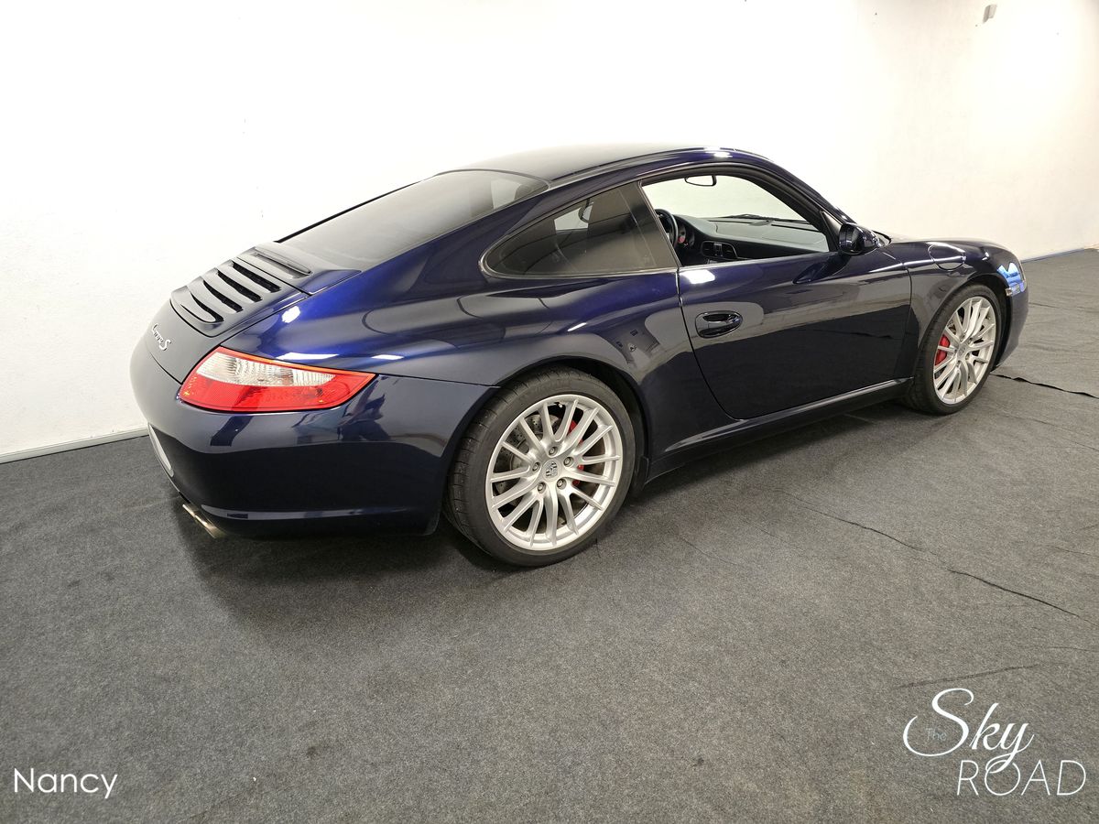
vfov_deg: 58.9
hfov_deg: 73.9
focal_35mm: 23
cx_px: 550
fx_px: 730
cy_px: 412
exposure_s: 1/100
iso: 1250
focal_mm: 6.3
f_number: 1.7
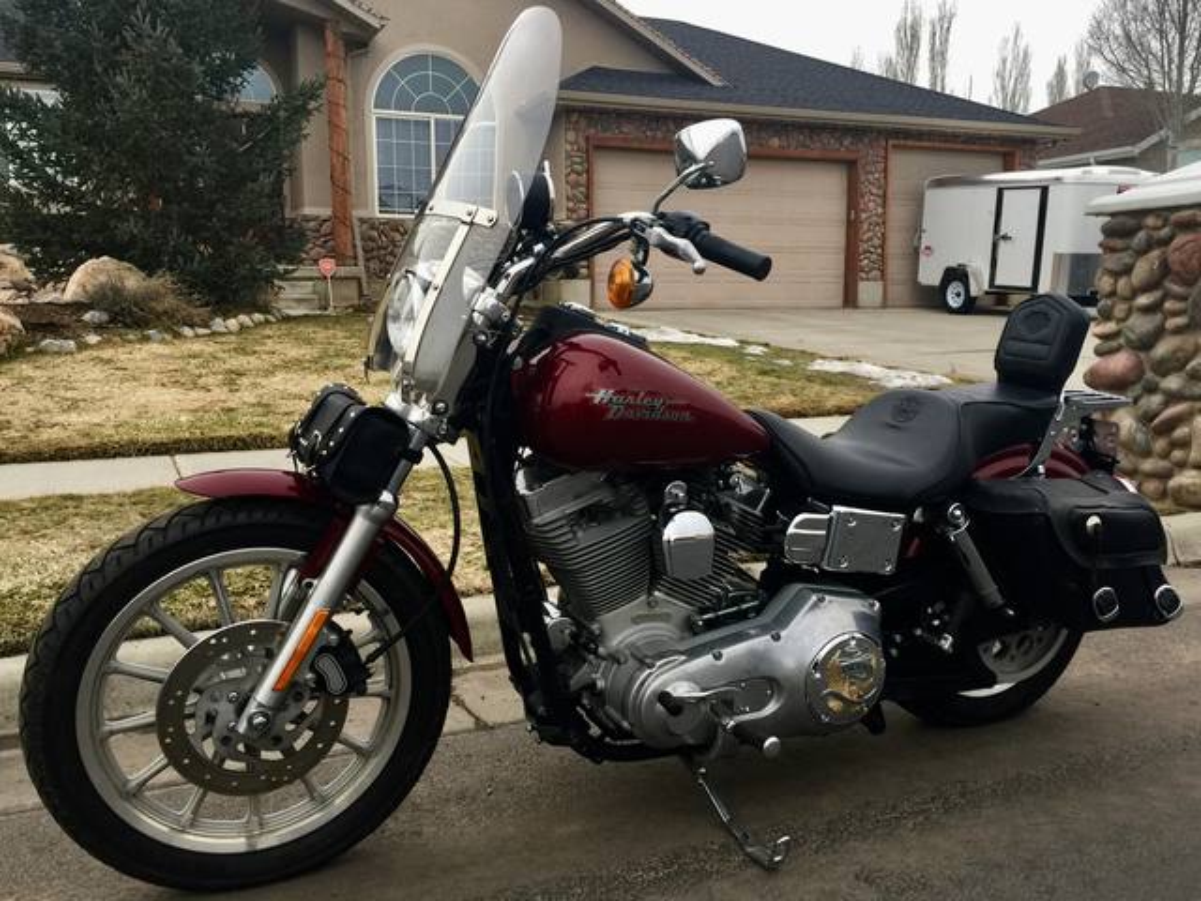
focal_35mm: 29
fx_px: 1006
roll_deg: -2.1
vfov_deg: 48.2
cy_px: 450
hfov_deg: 61.7
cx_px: 600
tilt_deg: -6.4
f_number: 2.2
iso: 32
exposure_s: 1/40
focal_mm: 4.15
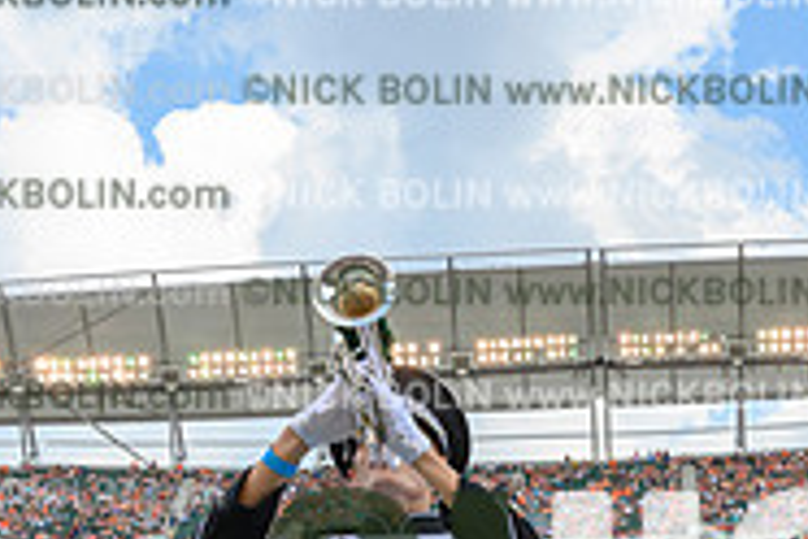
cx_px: 573
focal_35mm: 75
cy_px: 698
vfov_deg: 17.1
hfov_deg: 26.7
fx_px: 1683
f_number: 7.1
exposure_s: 1/100
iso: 80
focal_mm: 24
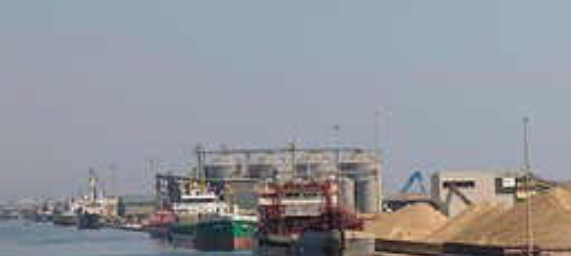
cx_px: 84
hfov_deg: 12.4
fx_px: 2604
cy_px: 115
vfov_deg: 5.6
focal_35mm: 180
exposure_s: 1/400
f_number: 5.6
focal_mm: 70
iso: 64
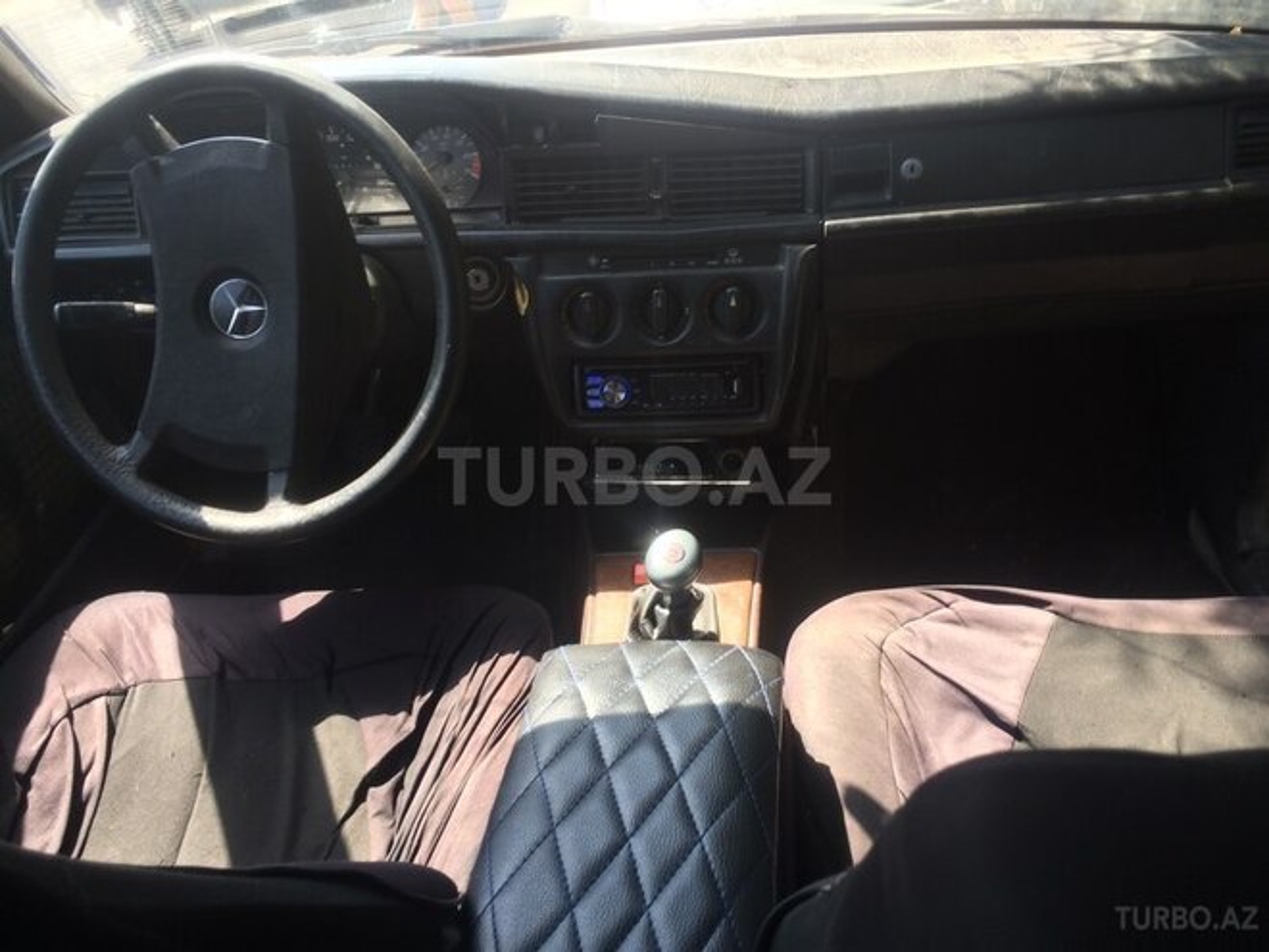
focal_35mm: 29
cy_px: 476
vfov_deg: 48.2
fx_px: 1063
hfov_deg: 61.7
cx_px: 634
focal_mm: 4.15
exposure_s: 1/120
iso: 32
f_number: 2.2
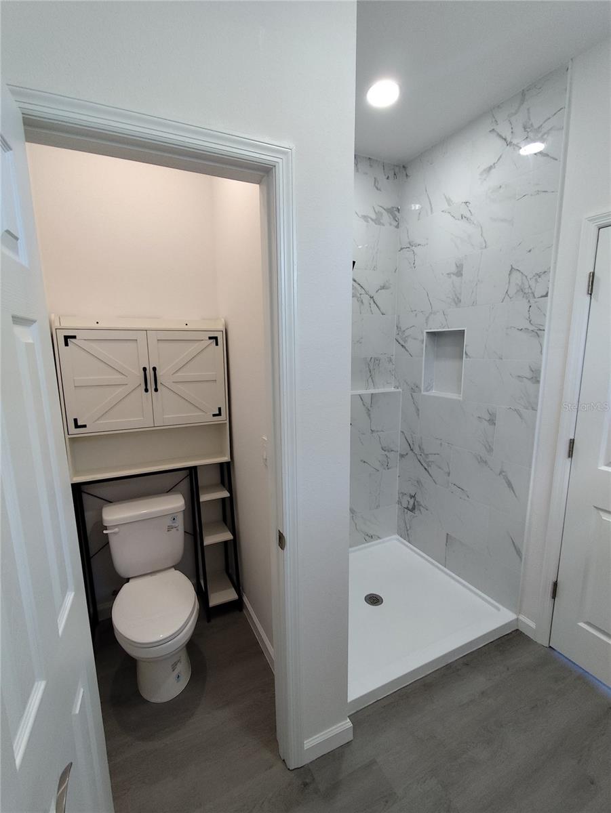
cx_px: 306
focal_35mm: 16
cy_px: 406
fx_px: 376
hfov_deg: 78.1
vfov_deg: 94.5
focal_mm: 1.65
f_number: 2.2
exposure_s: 1/60
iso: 125
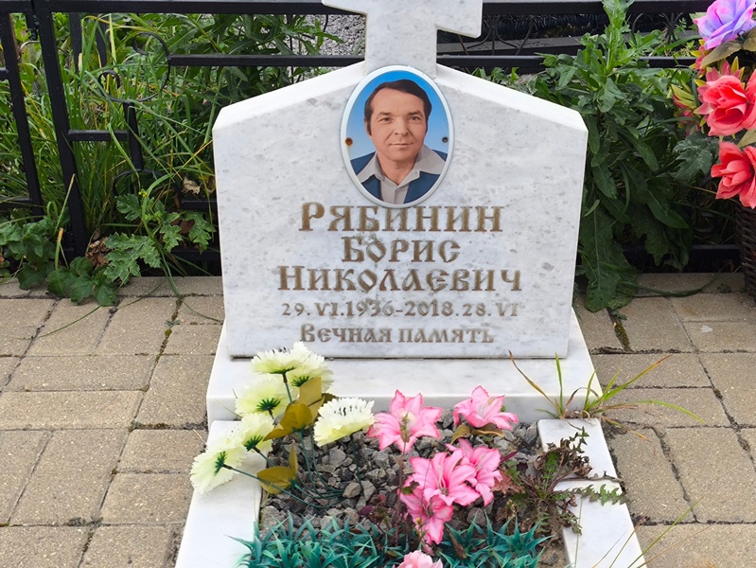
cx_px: 378
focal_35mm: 50
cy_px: 284
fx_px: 1092
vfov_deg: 29.1
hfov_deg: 38.2
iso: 50
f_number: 1.7
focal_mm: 4.71
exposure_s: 1/165
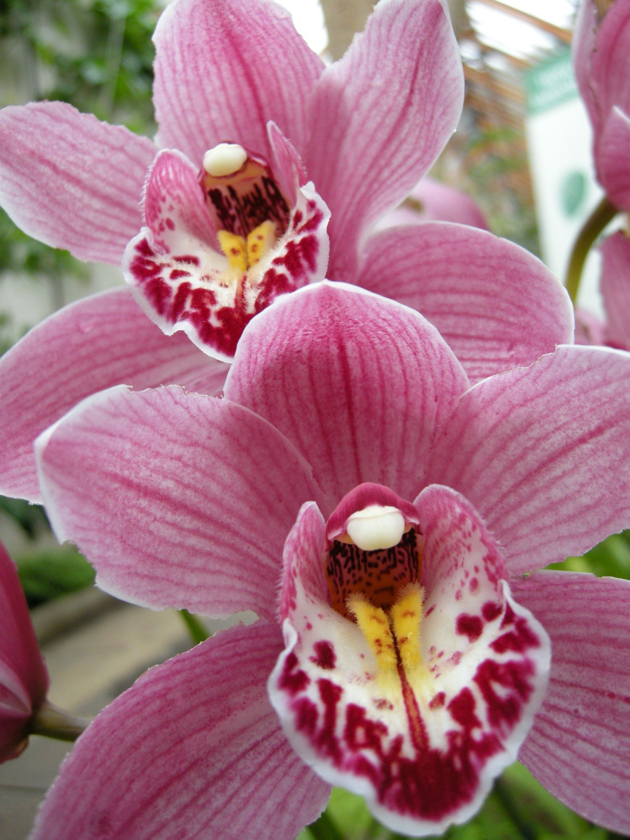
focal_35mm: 35
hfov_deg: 40.7
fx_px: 849
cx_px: 315
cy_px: 420
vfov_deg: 52.6
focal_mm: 7.5
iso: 192
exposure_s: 1/60
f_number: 2.7
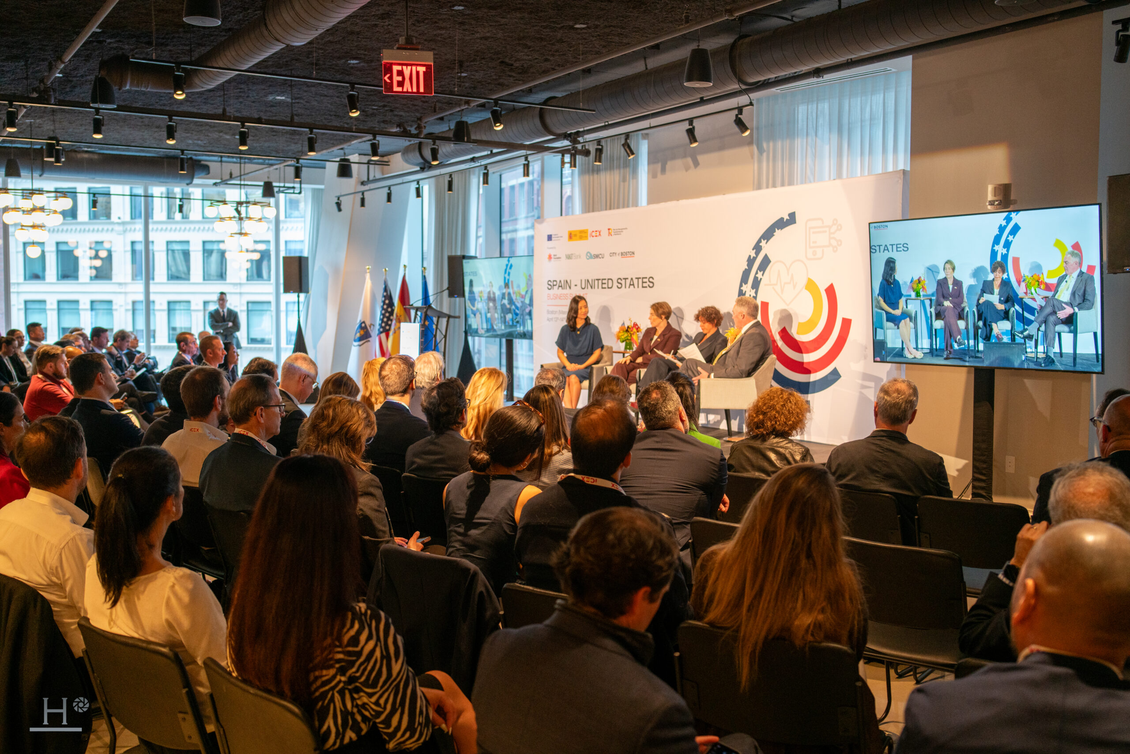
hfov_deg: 54.4
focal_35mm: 35
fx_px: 1099
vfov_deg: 37.9
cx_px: 565
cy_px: 377
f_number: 2.8
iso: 1250
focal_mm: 35
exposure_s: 1/80
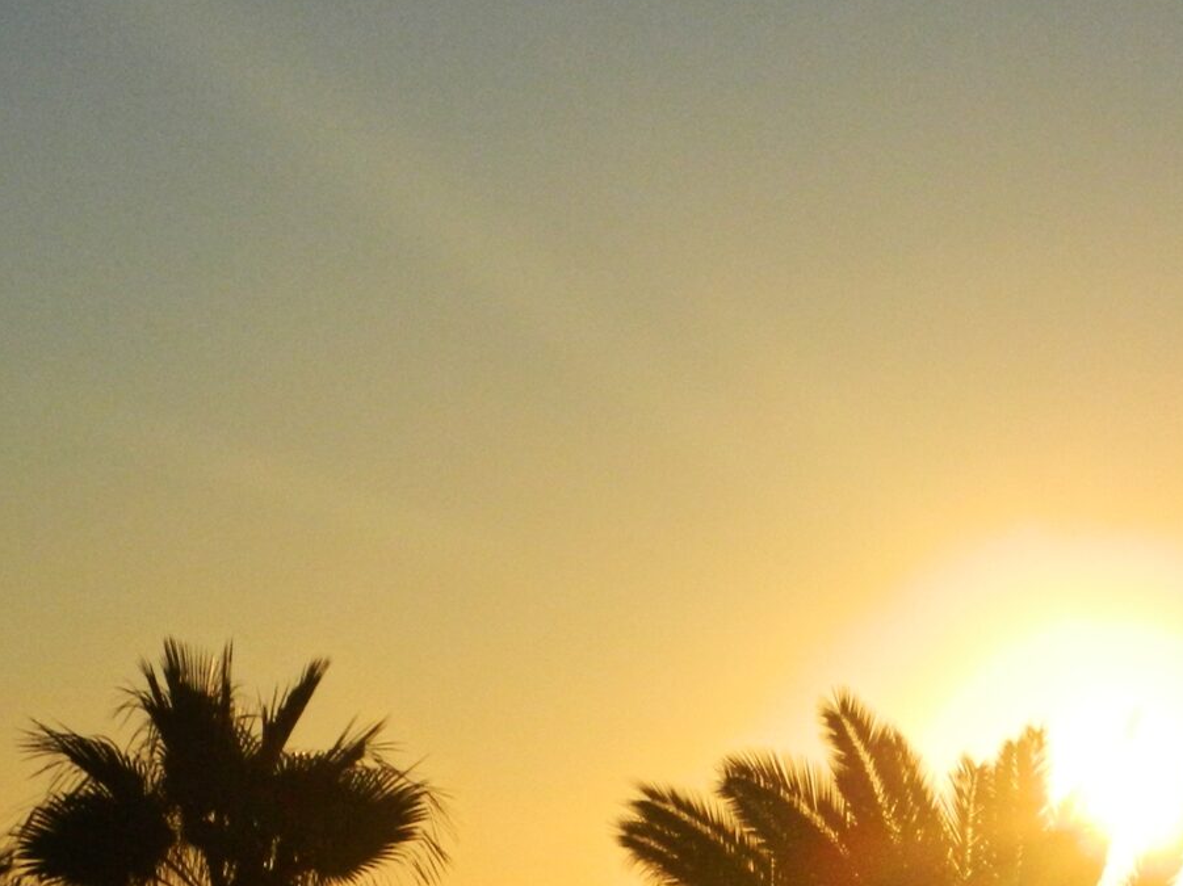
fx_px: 6798
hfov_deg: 9.9
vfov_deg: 7.4
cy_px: 802
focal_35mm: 199
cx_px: 356
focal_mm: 12.6
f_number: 11.4
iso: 200
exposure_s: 1/400
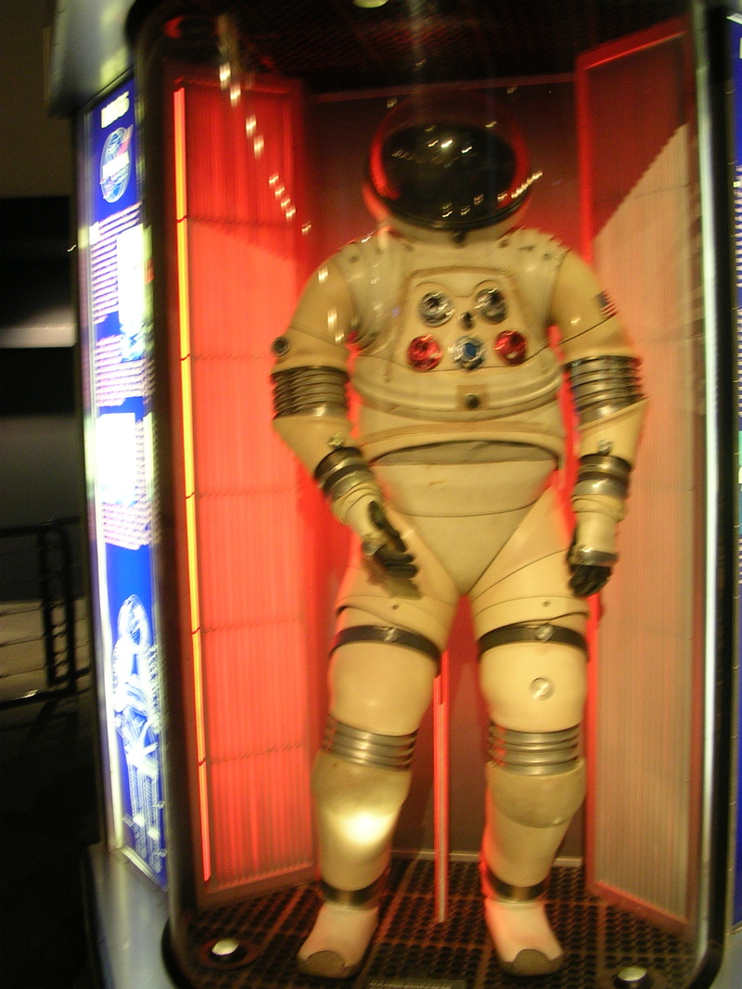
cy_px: 494
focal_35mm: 38
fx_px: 1086
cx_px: 371
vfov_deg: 49.0
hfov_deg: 37.7
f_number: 2.8
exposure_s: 1/4.8
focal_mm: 5.8
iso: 100
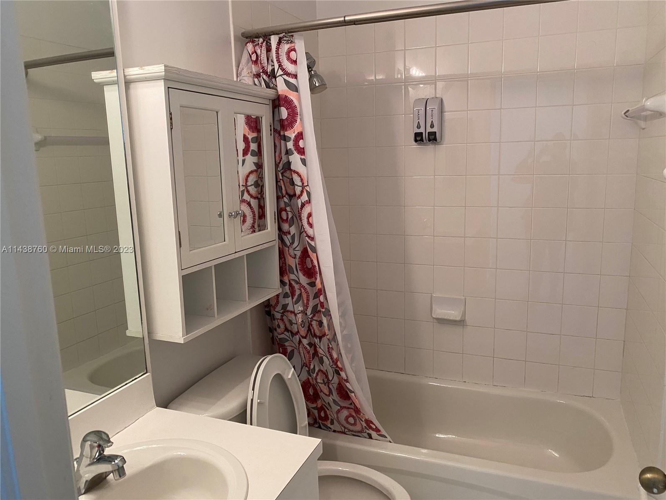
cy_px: 250
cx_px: 333
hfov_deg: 67.3
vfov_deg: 53.1
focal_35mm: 26
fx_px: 500
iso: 125
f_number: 1.8
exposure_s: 1/60
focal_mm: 4.25
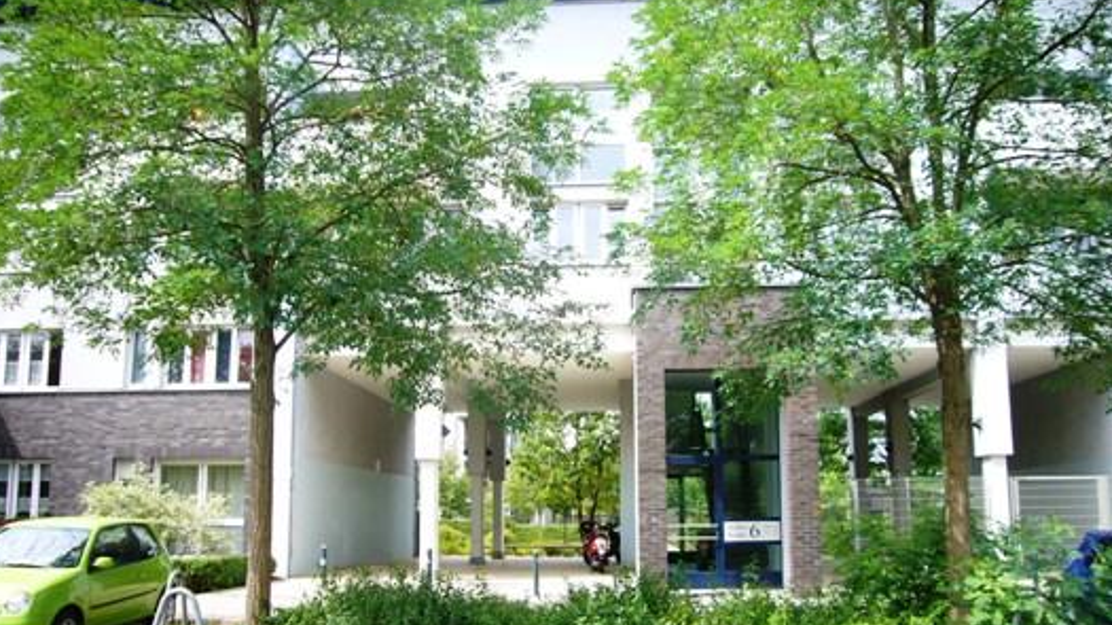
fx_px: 914
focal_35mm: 31
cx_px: 552
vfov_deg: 37.5
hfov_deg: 62.6
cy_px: 396
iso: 80
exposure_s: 1/250
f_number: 2.8
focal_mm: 4.6
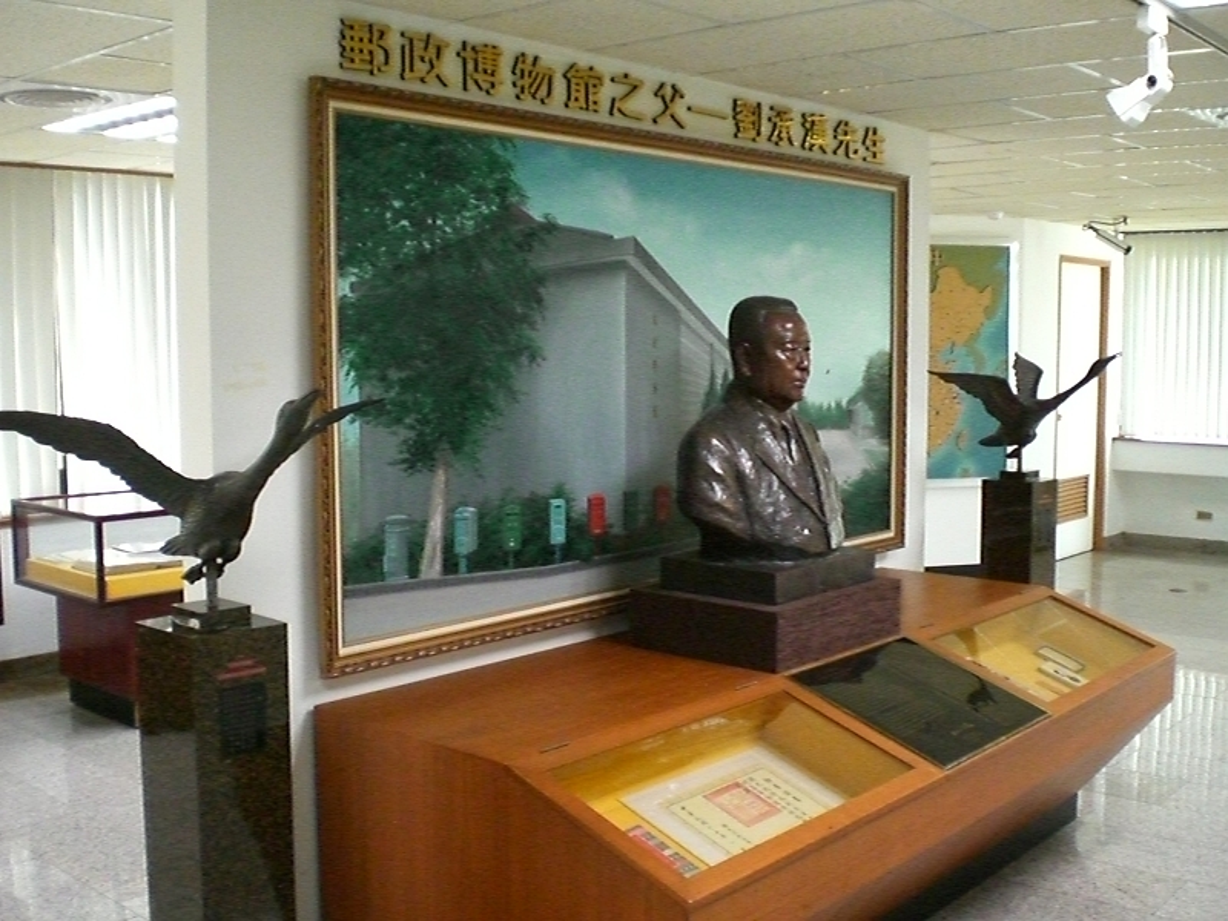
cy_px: 460
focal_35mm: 38
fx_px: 1348
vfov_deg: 37.7
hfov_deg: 49.0
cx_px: 614
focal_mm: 6.3
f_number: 3.1
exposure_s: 1/125
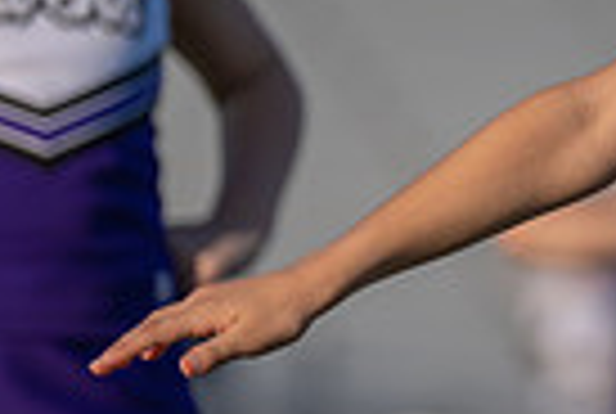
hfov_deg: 2.5
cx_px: 1147
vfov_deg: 1.7
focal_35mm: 807
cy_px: -26
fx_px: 13839
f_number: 2.8
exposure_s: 1/2000
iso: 100
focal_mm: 157
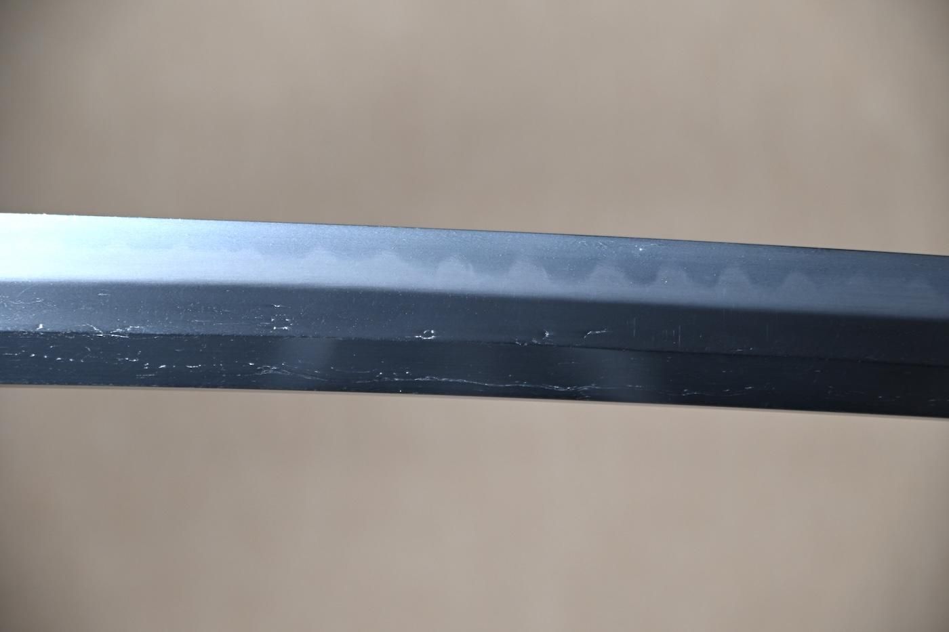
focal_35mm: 116
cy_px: 316
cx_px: 474
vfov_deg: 11.9
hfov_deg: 17.7
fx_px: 3044
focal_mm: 77
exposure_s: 1/1.6
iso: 100
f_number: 5.3
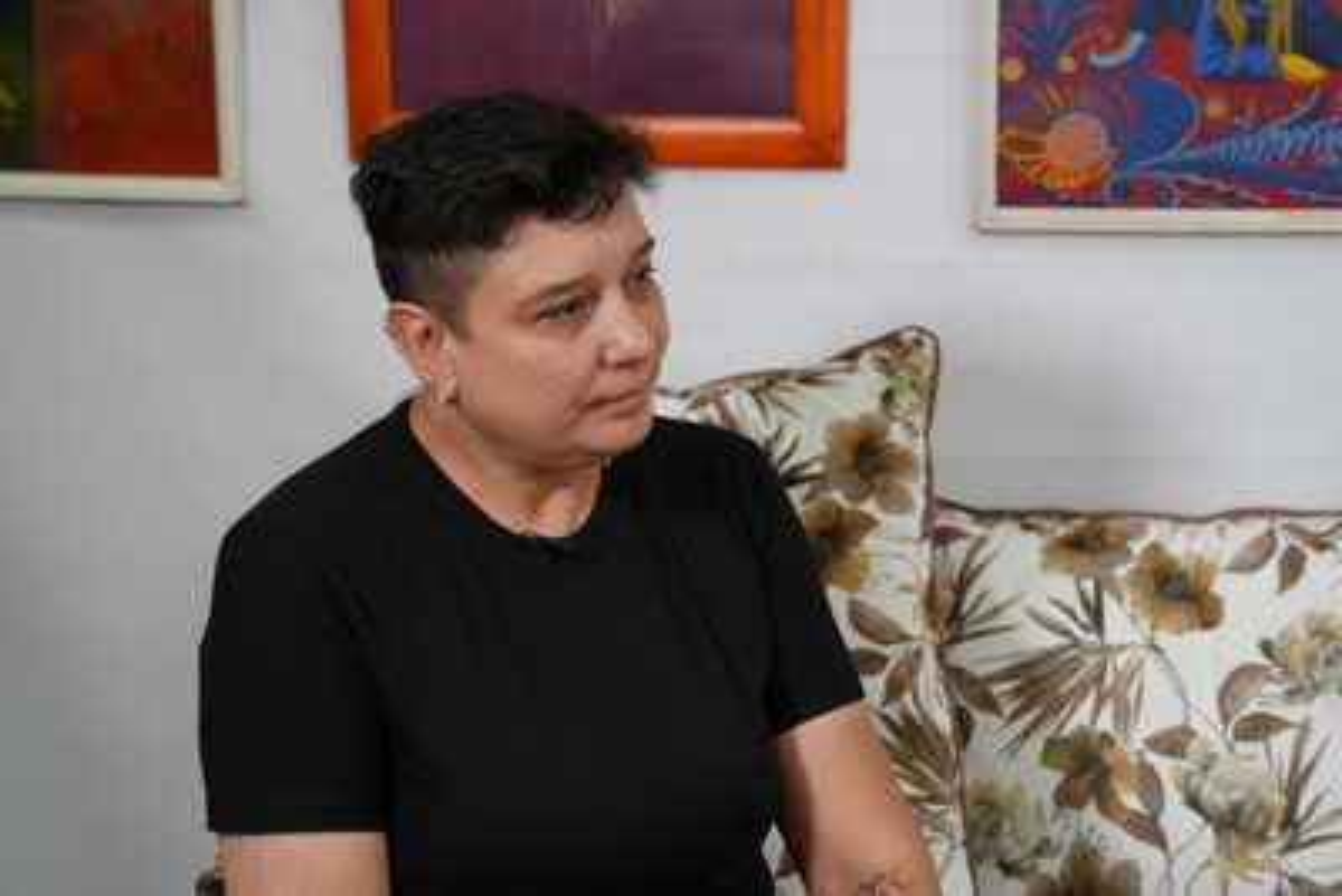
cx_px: 671
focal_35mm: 70
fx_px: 2610
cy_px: 448
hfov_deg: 28.8
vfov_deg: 19.5
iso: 1600
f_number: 4
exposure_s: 1/160
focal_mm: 70
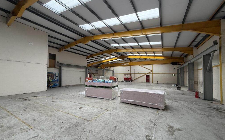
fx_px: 92
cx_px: 112
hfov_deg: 101.5
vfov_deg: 74.7
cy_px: 74
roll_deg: +0.8
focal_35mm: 15
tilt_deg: +3.3
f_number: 2.2
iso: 250
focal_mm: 2.22
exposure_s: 1/121
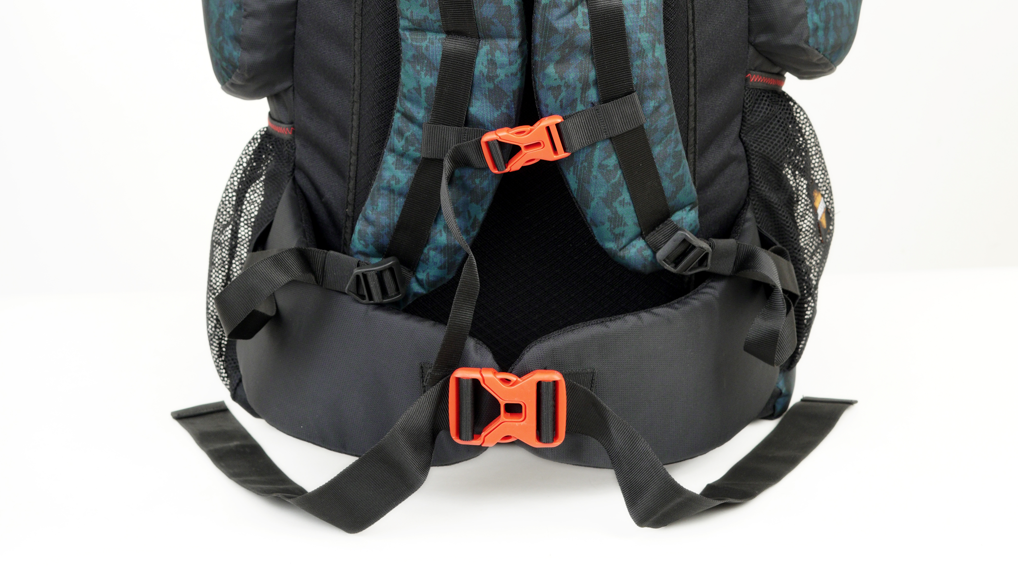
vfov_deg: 14.7
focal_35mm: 79
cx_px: 506
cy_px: -146
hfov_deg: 26.8
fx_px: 2133
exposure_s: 1/200
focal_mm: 50
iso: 800
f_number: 7.1
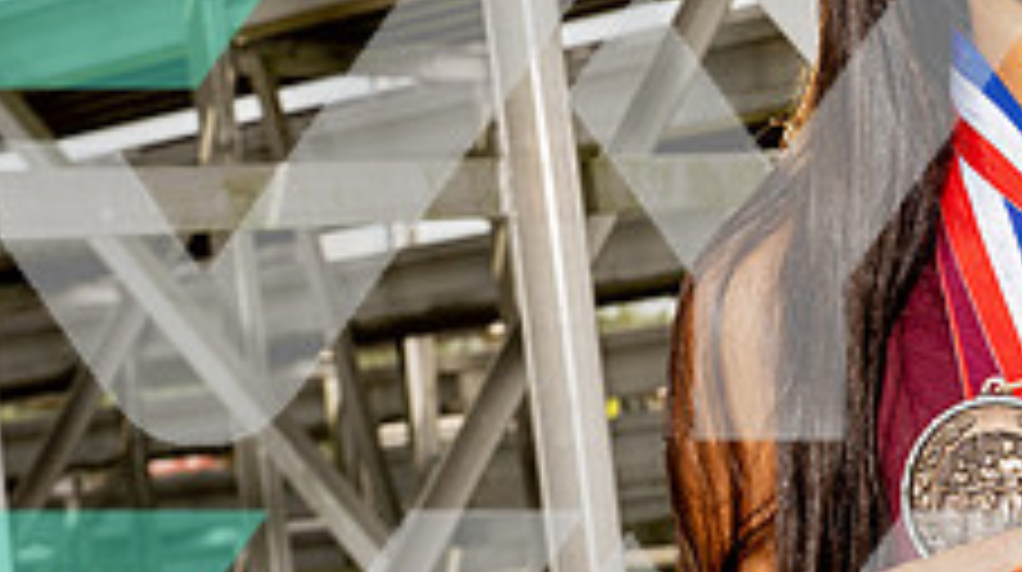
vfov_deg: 11.0
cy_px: 205
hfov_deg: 19.1
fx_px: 2977
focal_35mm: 110
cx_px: 959
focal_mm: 41
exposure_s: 1/125
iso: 100
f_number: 8
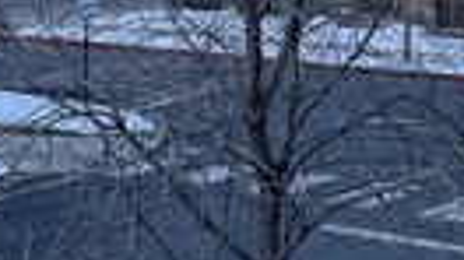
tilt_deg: -0.1
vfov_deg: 8.3
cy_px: -125
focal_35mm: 143
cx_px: 151
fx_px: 1758
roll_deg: -0.9
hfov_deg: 15.0
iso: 32
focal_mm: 4.2
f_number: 1.6
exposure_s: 1/569
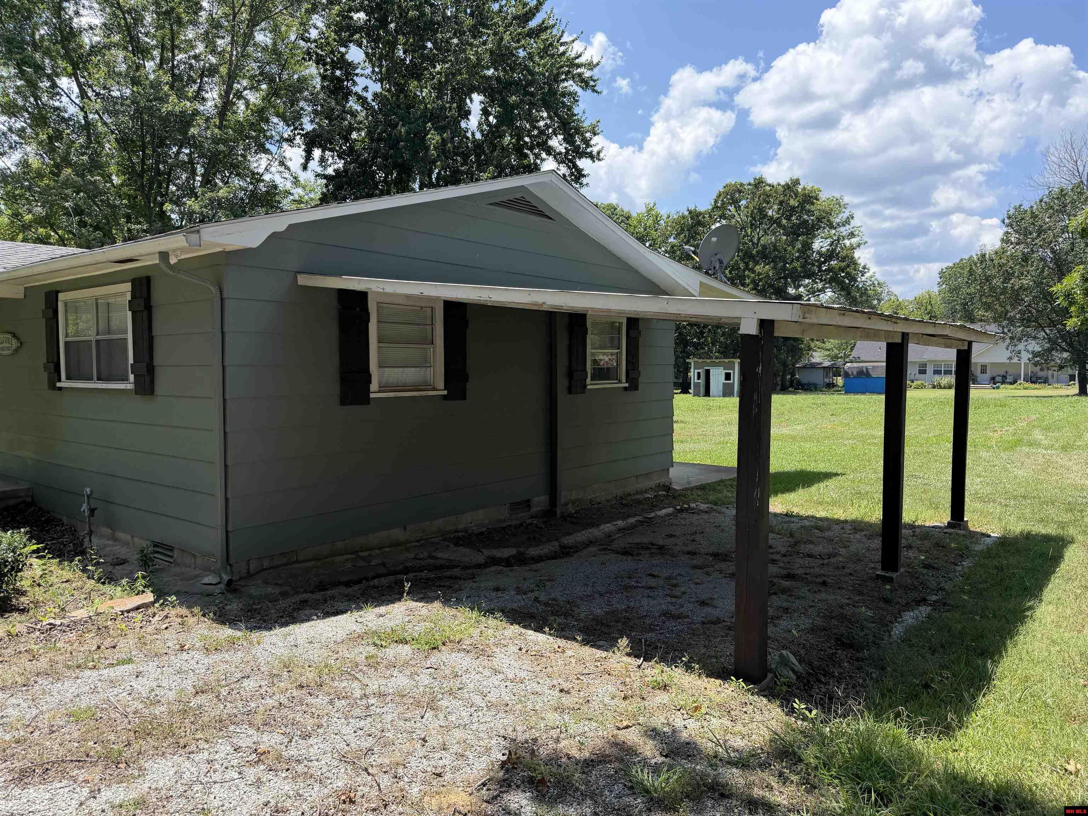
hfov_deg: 71.6
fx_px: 754
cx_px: 544
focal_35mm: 24
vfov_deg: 56.8
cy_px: 408
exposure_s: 1/3021
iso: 100
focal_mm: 6.76
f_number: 1.78
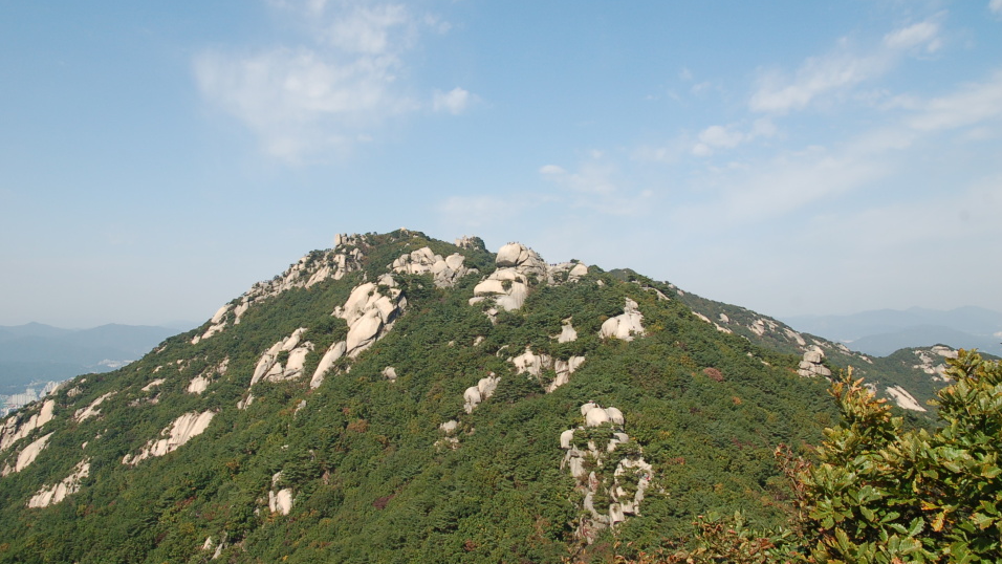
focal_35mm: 29
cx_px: 470
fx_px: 759
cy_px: 253
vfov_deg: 40.7
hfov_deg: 66.8
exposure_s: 1/320
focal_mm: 17
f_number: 9
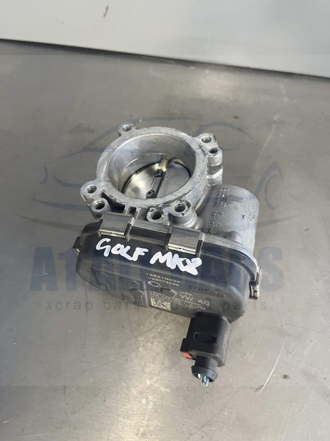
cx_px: 165
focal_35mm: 26
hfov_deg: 53.1
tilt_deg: -63.2
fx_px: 330
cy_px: 220
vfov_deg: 67.3
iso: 200
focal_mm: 5.1
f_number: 1.6
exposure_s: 1/50
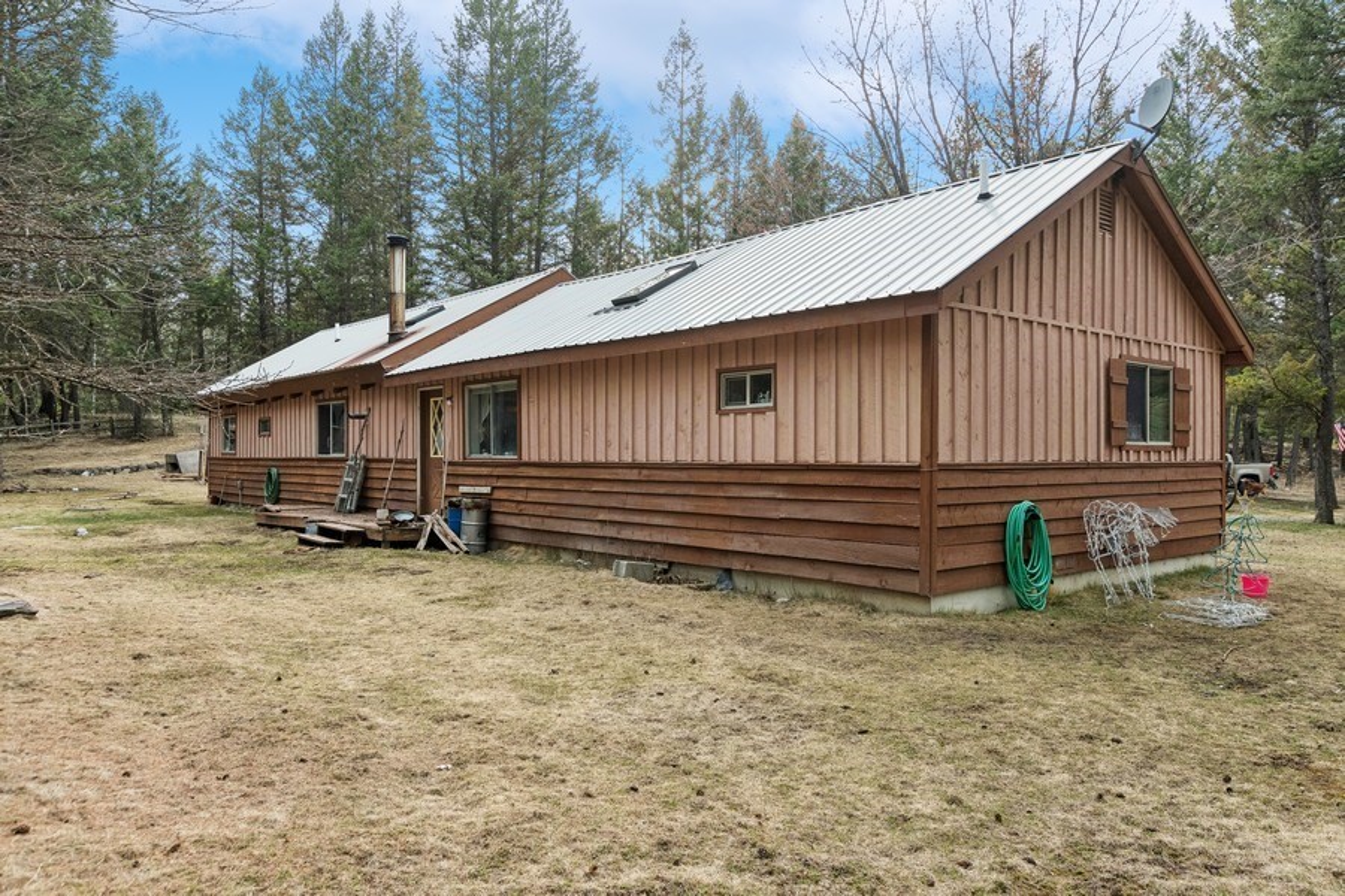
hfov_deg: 71.5
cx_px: 672
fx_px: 934
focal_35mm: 25
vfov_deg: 51.3
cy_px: 448
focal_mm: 17
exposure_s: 1/200
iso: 200
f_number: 6.3
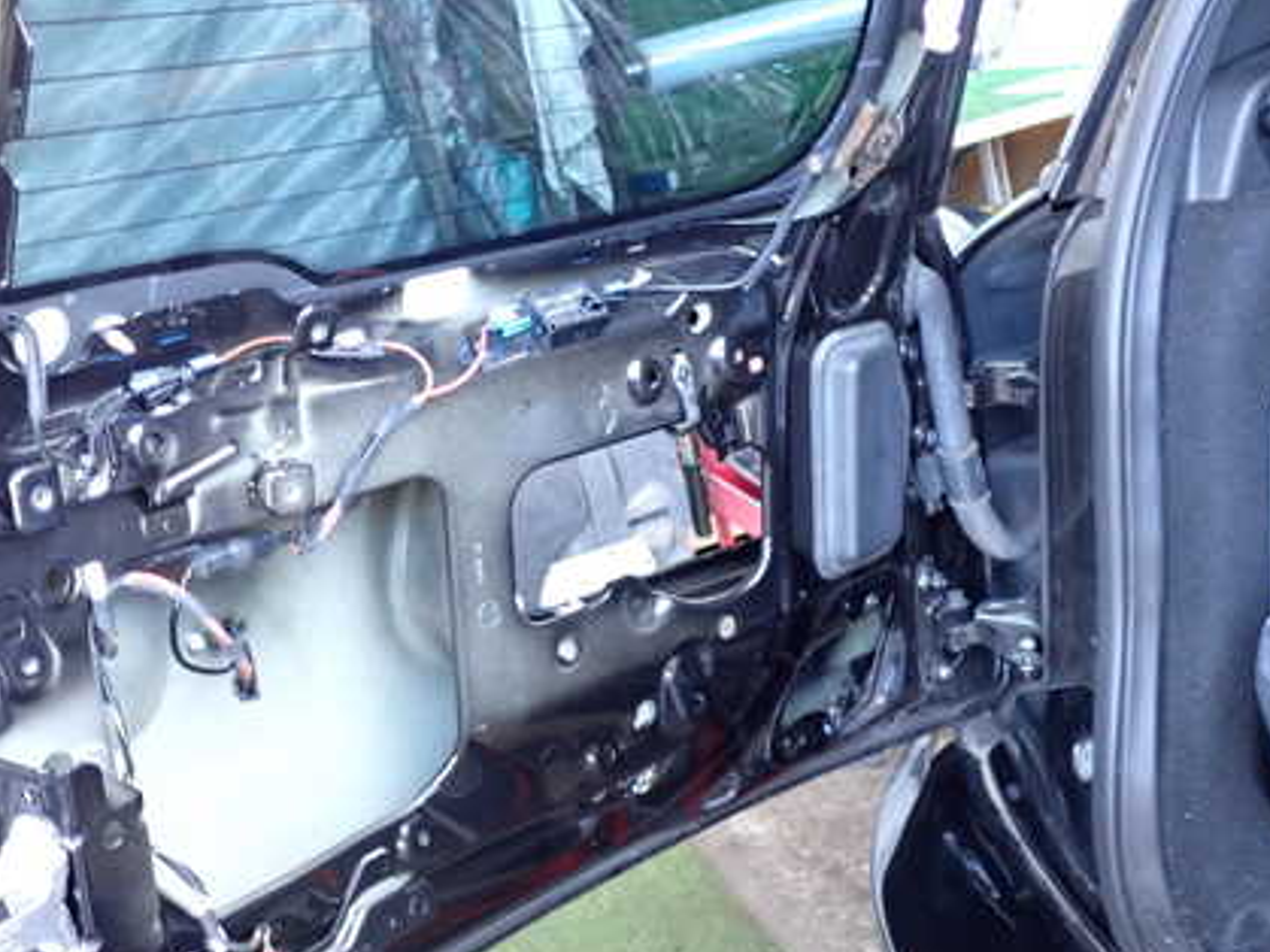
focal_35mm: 43
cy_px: 412
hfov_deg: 43.5
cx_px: 470
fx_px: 1577
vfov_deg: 33.5
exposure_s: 1/30
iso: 400
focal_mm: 5.4
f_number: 2.3
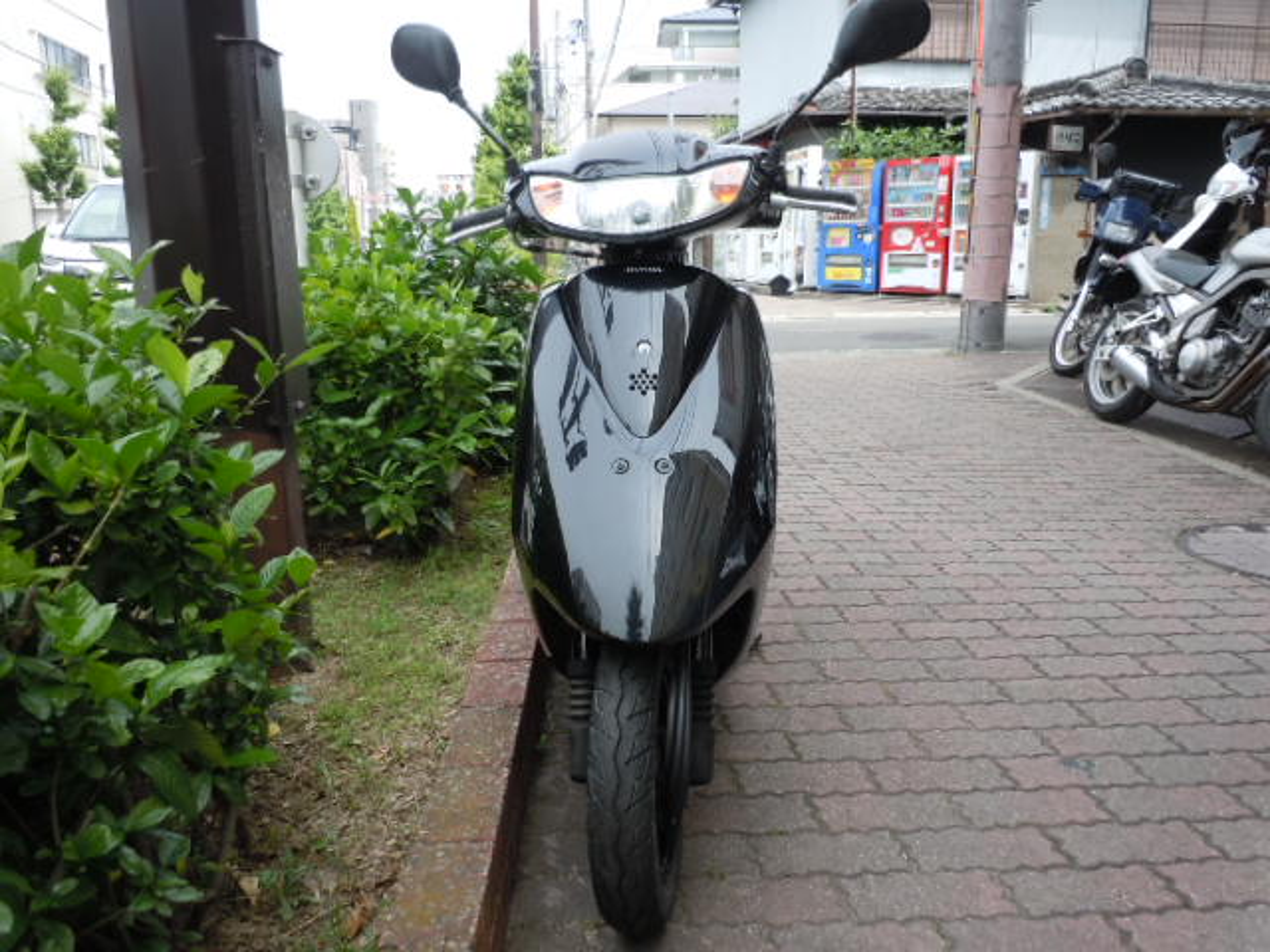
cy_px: 476
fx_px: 1027
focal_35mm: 28
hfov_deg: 63.4
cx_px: 635
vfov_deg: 49.7
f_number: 3.7
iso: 100
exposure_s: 1/200
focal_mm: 5
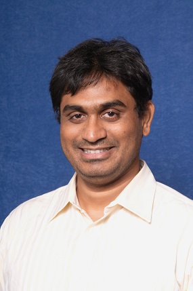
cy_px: 146
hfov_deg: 13.0
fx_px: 846
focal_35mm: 105
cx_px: 96
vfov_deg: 19.5
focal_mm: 70
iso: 400
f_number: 13
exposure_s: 1/160
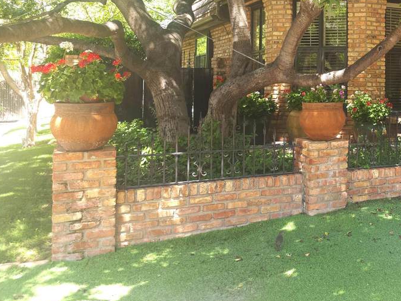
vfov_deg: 32.0
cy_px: 60
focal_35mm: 44
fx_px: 510
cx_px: 377
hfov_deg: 39.2
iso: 20
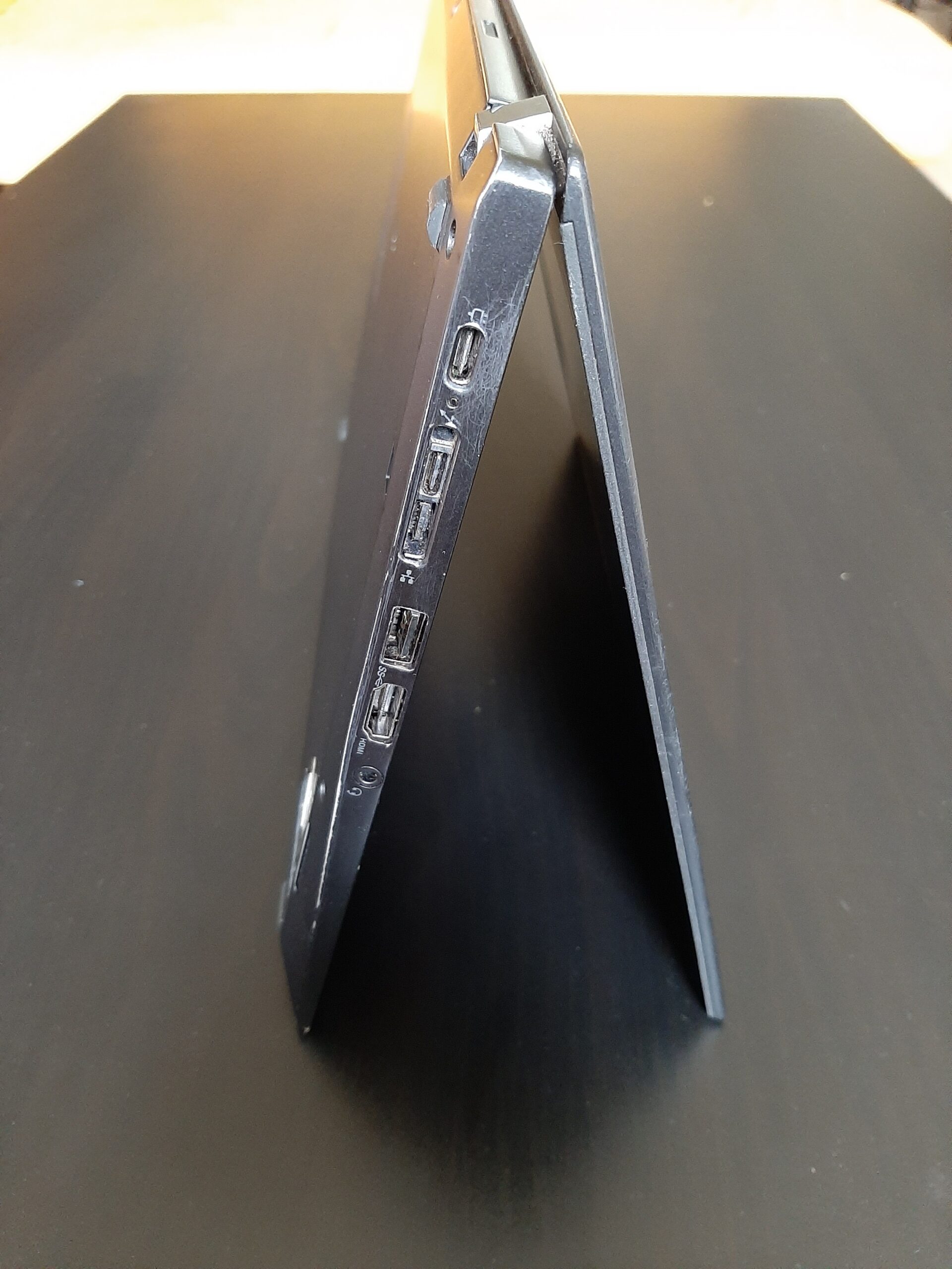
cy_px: 634
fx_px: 953
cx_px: 476
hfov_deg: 53.1
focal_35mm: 26
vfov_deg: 67.3
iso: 500
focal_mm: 3.93
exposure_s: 1/20
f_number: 1.7
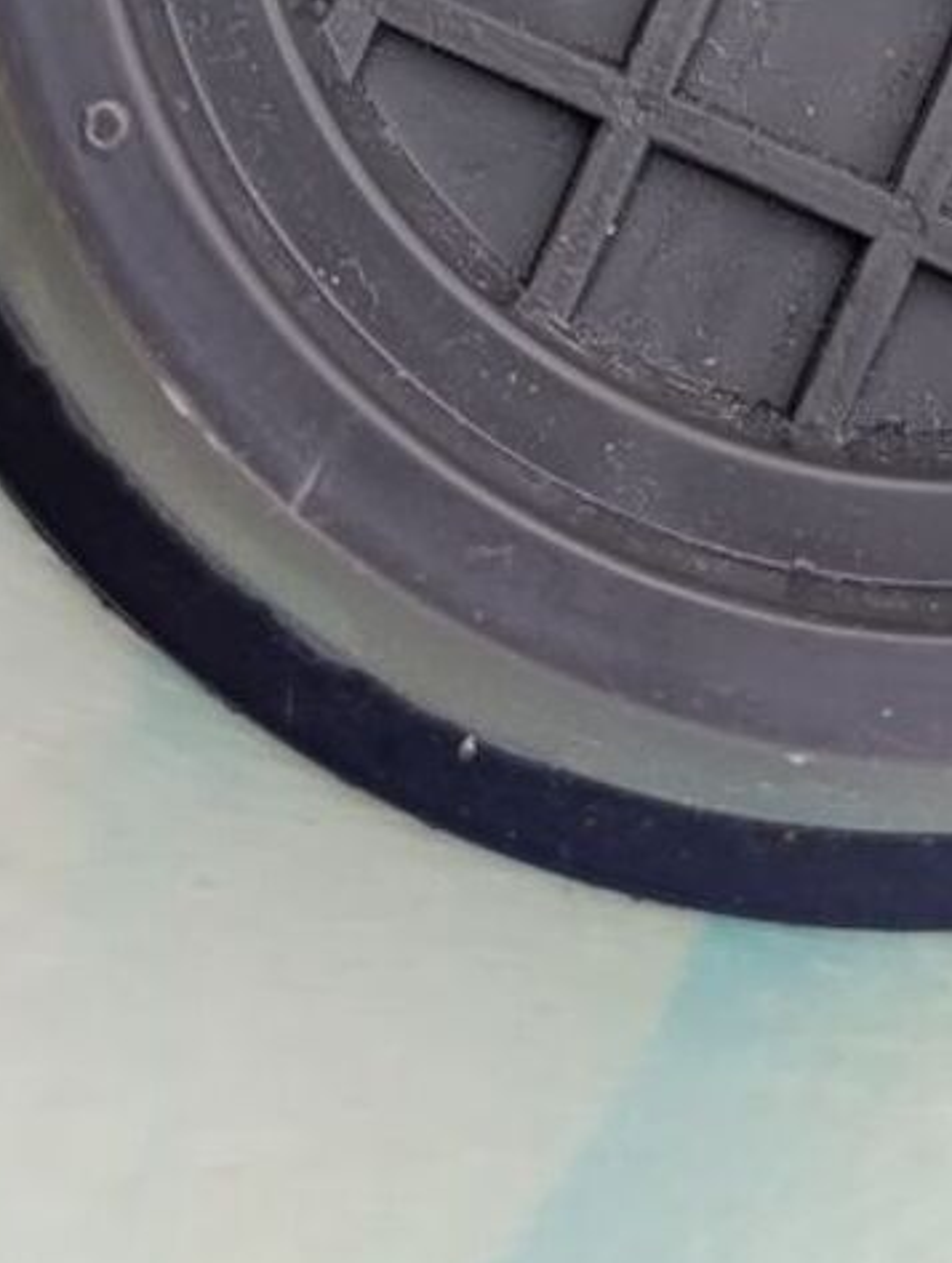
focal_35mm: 129
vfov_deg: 14.8
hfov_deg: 11.4
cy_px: -176
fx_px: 4718
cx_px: 885
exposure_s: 1/129
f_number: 1.6
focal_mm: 6.14
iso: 50
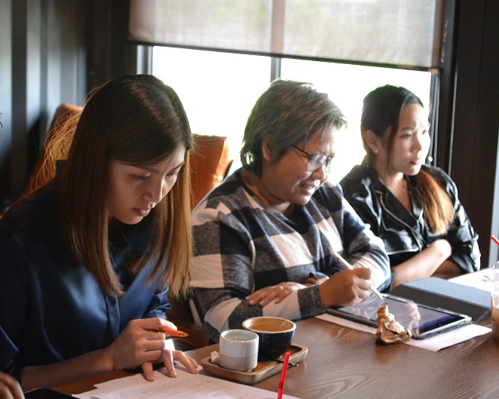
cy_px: 199
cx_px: 244
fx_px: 1130
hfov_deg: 24.9
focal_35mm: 77
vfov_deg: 20.0
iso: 3200
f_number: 5.3
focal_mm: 45
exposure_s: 1/60
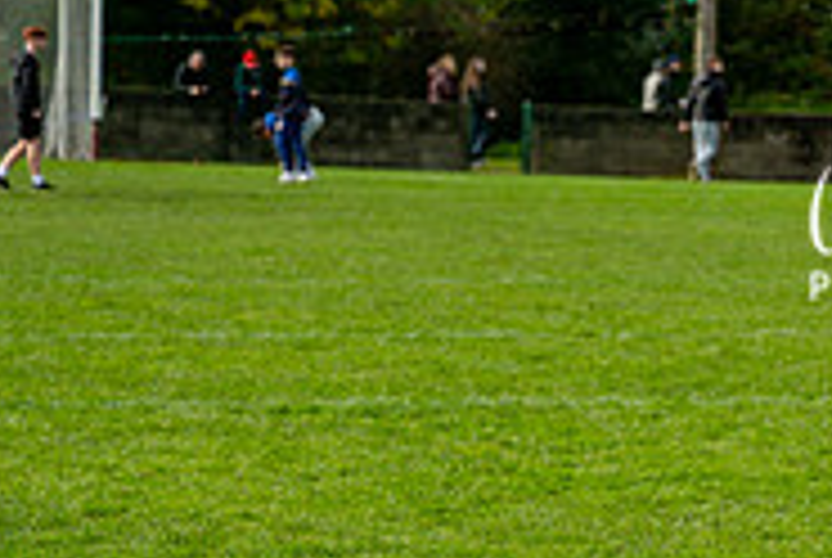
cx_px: 1102
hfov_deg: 9.2
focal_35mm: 219
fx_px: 5069
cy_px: 146
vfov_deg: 6.3
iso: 100
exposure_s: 1/800
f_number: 4
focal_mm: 70
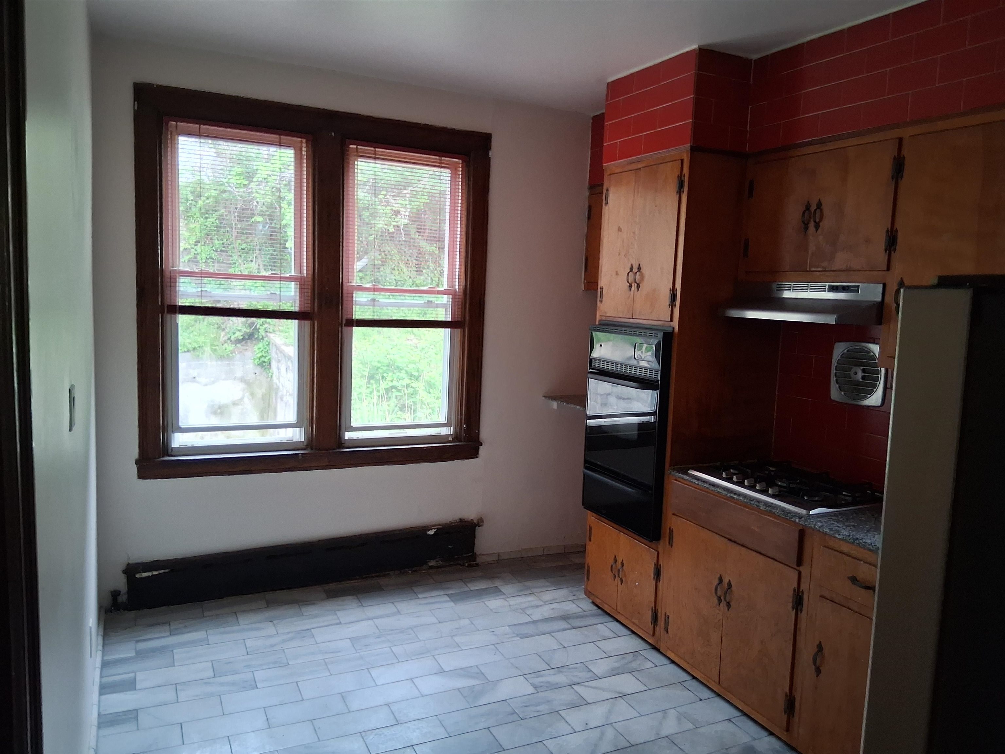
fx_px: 755
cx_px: 502
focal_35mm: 26
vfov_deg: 53.1
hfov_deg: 67.3
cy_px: 377
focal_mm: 3.98
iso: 400
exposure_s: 1/120
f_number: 1.8
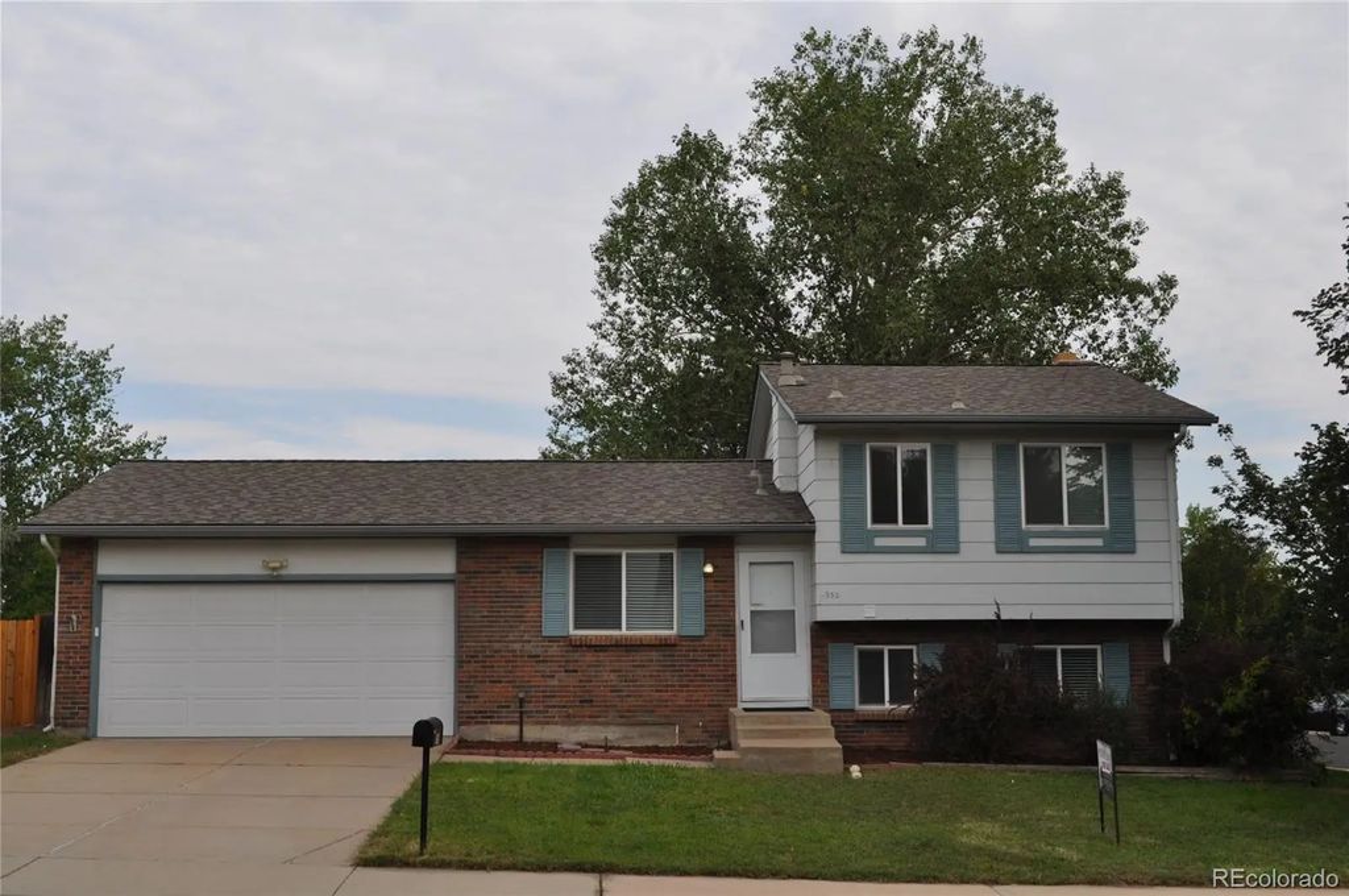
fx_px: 1572
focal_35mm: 42
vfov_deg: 31.8
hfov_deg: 46.5
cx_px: 674
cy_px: 448
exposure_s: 1/200
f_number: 11
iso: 200
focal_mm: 28
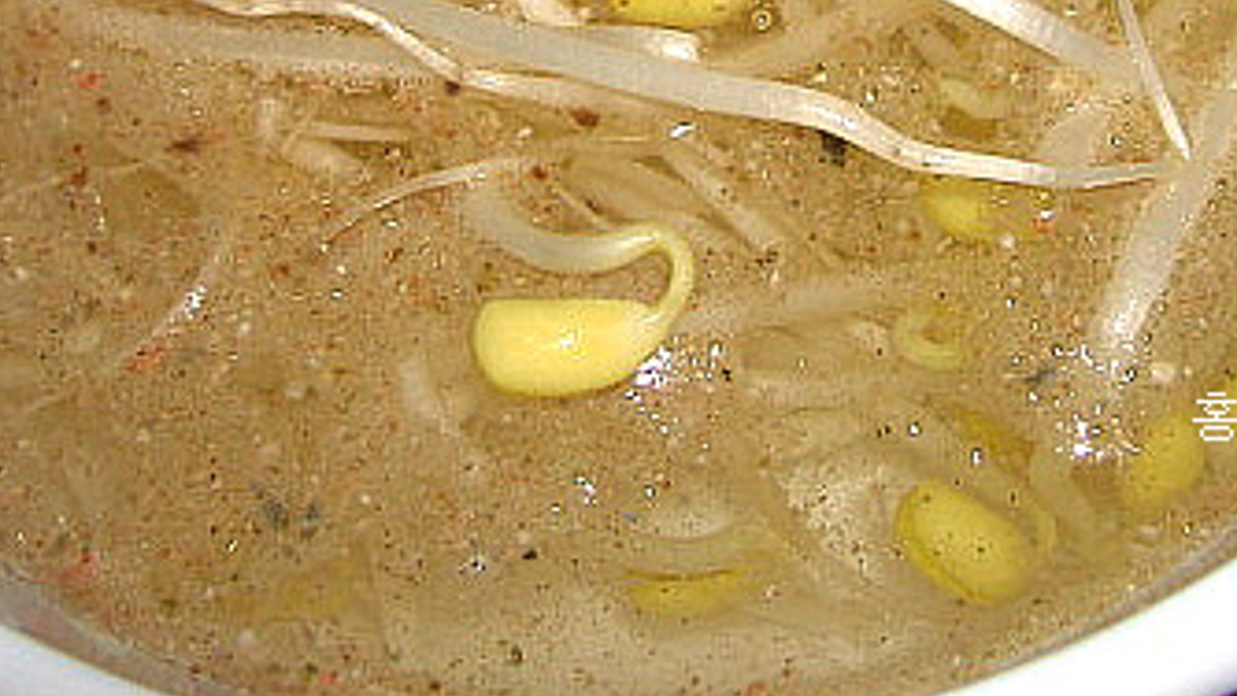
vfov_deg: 16.4
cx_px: 652
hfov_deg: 29.7
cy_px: -115
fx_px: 2329
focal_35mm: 71
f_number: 2.9
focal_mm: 5.7
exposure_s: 1/60.1
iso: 50
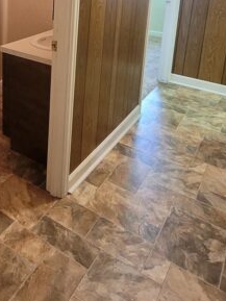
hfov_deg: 36.8
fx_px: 313
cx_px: 17
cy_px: 24
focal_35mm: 36
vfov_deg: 45.9
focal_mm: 1.74
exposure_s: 1/40
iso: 320
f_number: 2.2
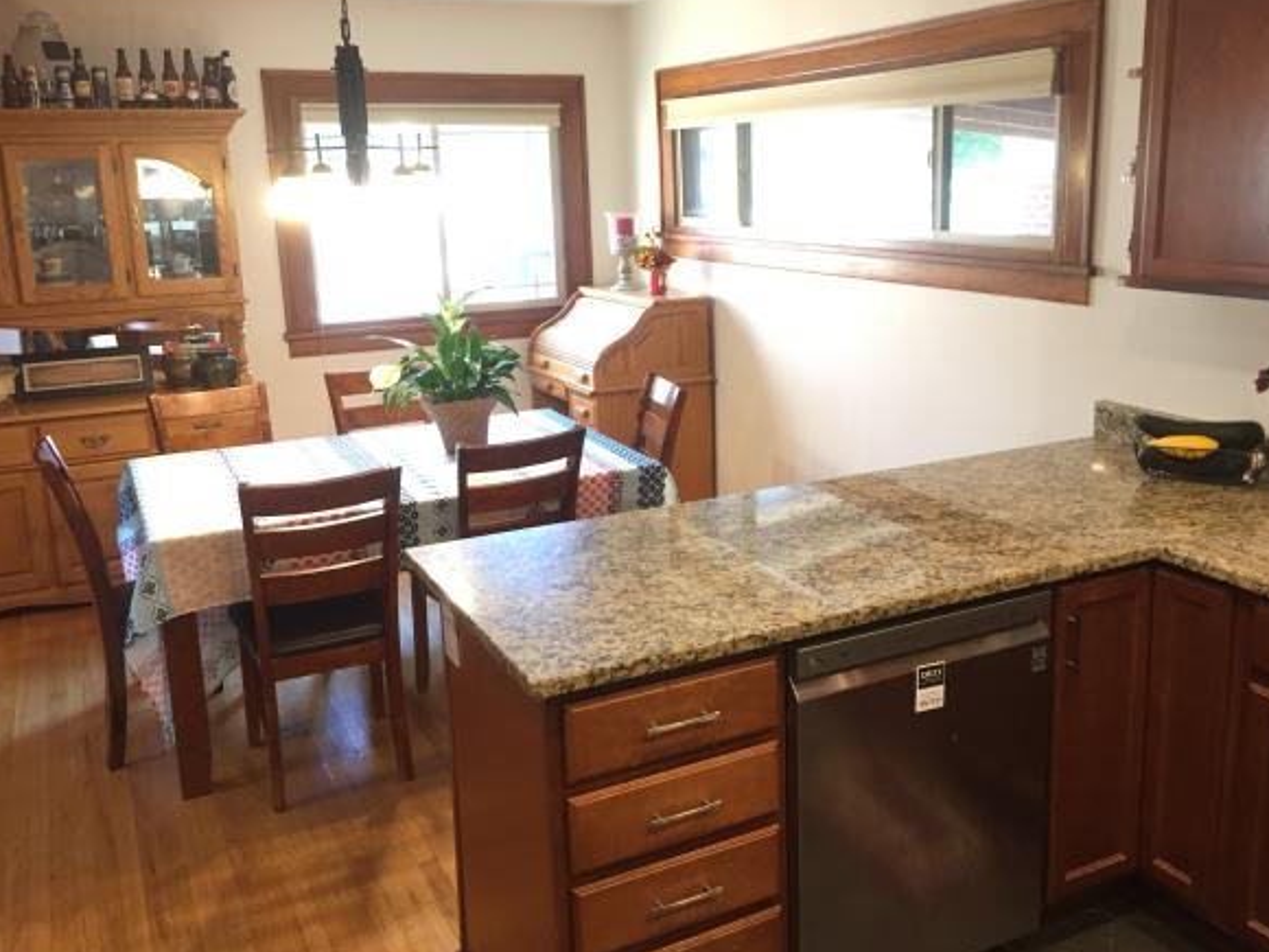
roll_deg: +0.8
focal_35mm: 32
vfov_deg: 44.1
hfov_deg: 56.7
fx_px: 1173
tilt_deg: -13.1
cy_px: 431
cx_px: 698
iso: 160
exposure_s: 1/30
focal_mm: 4.15
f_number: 2.2
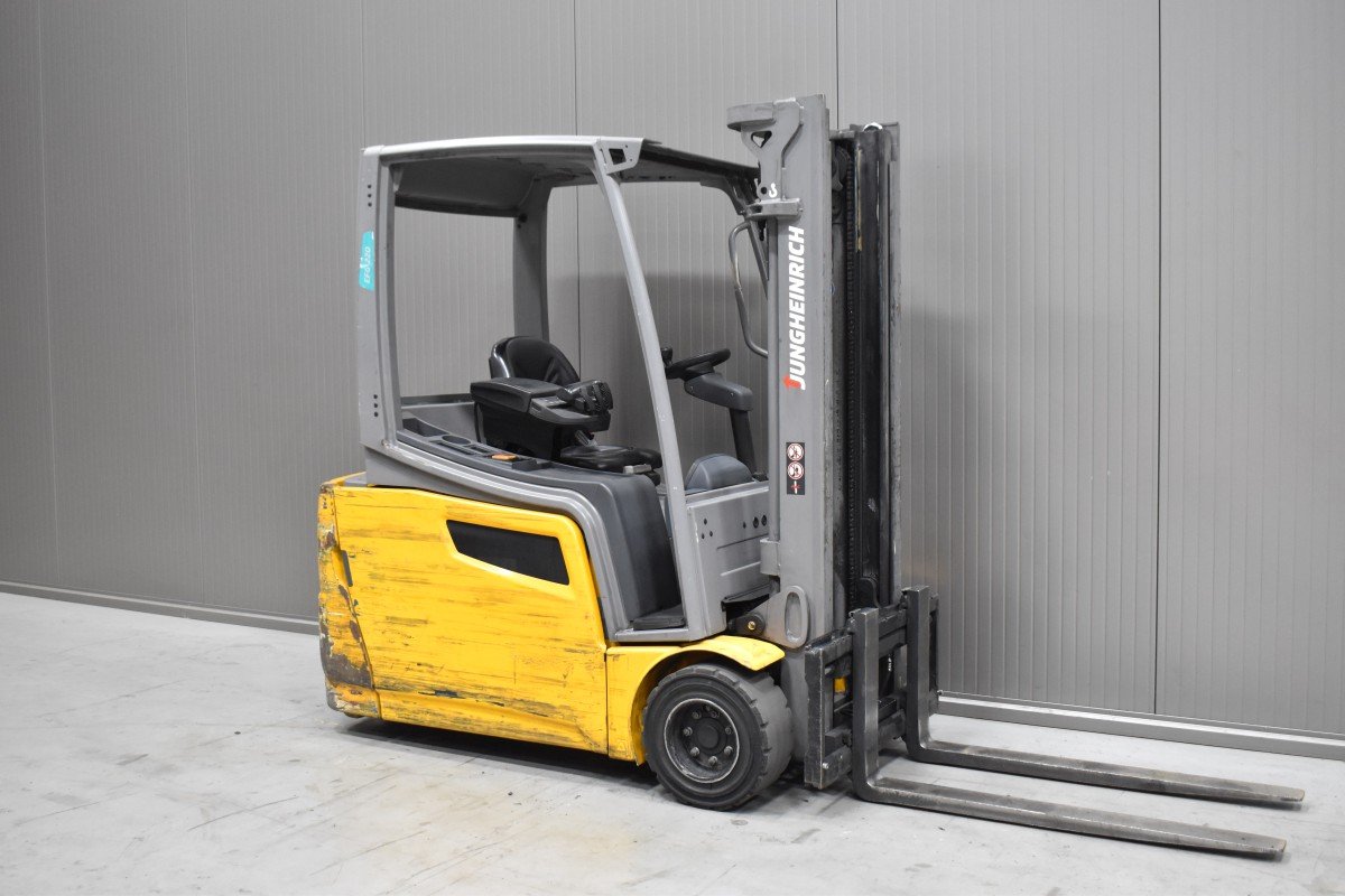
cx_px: 672
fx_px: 1345
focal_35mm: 36
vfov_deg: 36.9
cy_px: 448
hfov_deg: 53.1
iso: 1600
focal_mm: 24
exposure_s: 1/40
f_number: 4.5
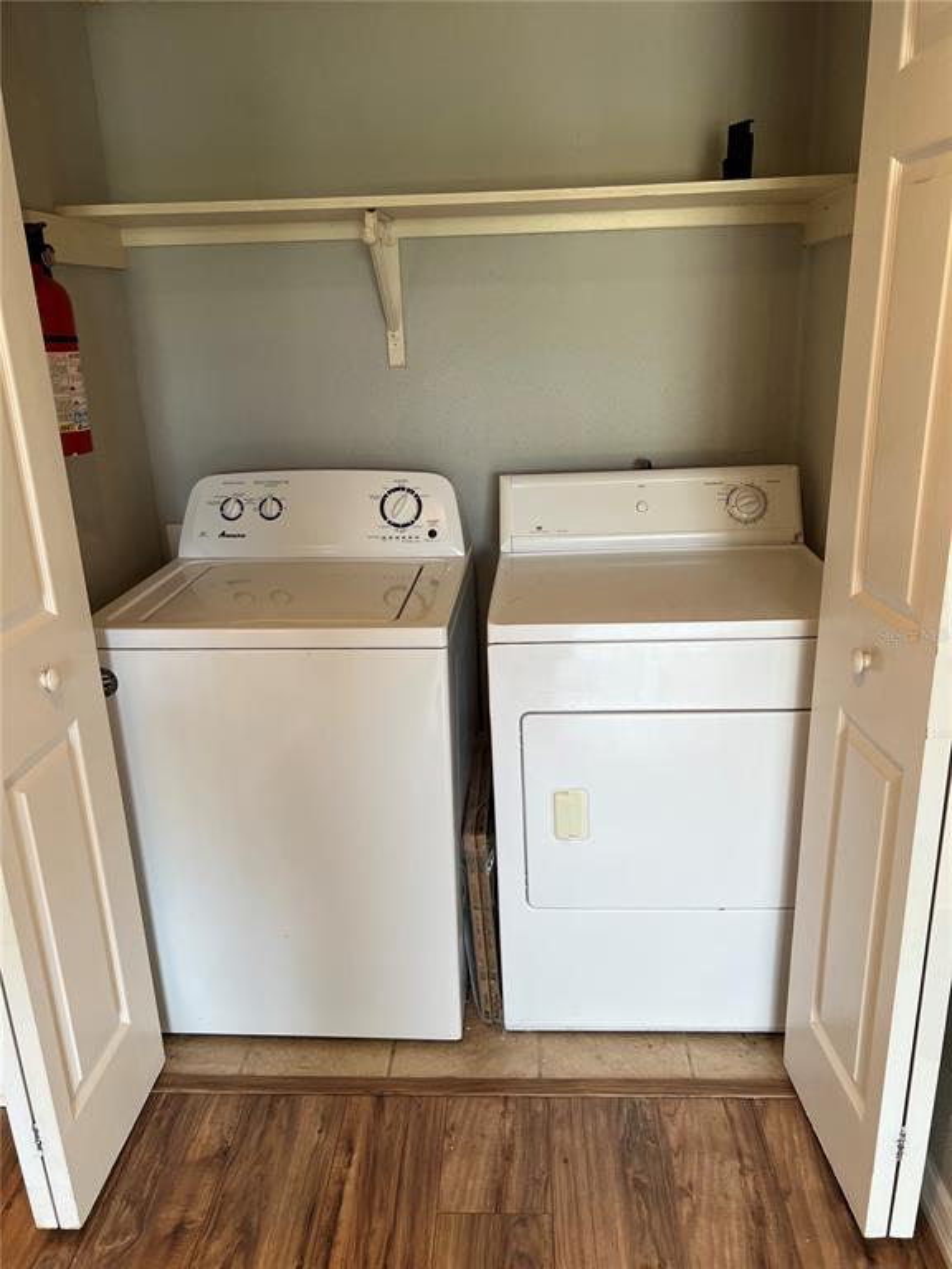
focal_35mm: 26
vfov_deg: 67.3
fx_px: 953
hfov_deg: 53.1
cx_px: 476
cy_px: 634
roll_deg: +2.9
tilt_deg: -16.1
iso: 80
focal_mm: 5.7
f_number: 1.5
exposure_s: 1/60
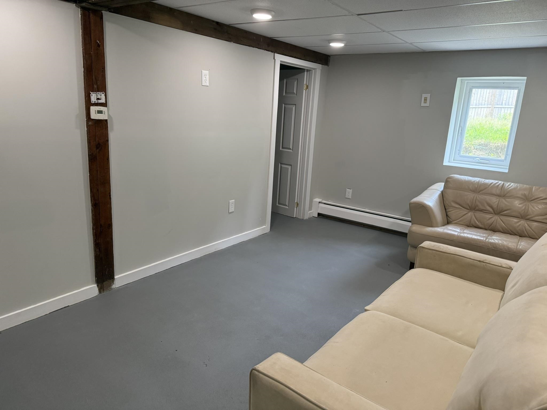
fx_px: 379
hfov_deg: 71.6
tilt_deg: -13.9
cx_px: 274
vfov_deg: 56.8
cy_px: 205
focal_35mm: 24
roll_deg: -3.5
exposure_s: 1/120
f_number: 1.78
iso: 320
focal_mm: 6.76
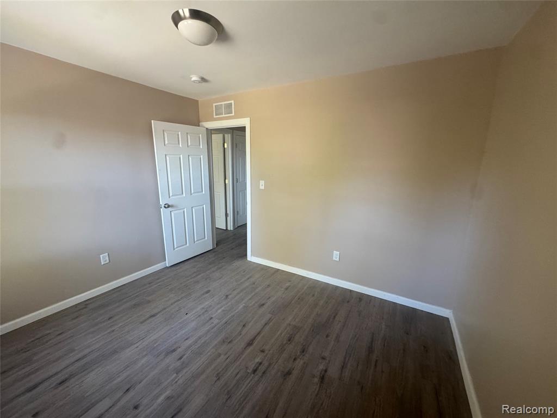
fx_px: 225
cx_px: 278
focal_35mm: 14
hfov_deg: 102.1
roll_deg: -1.0
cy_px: 209
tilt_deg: -12.1
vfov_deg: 85.7
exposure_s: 1/99
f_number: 2.2
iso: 320
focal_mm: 2.22
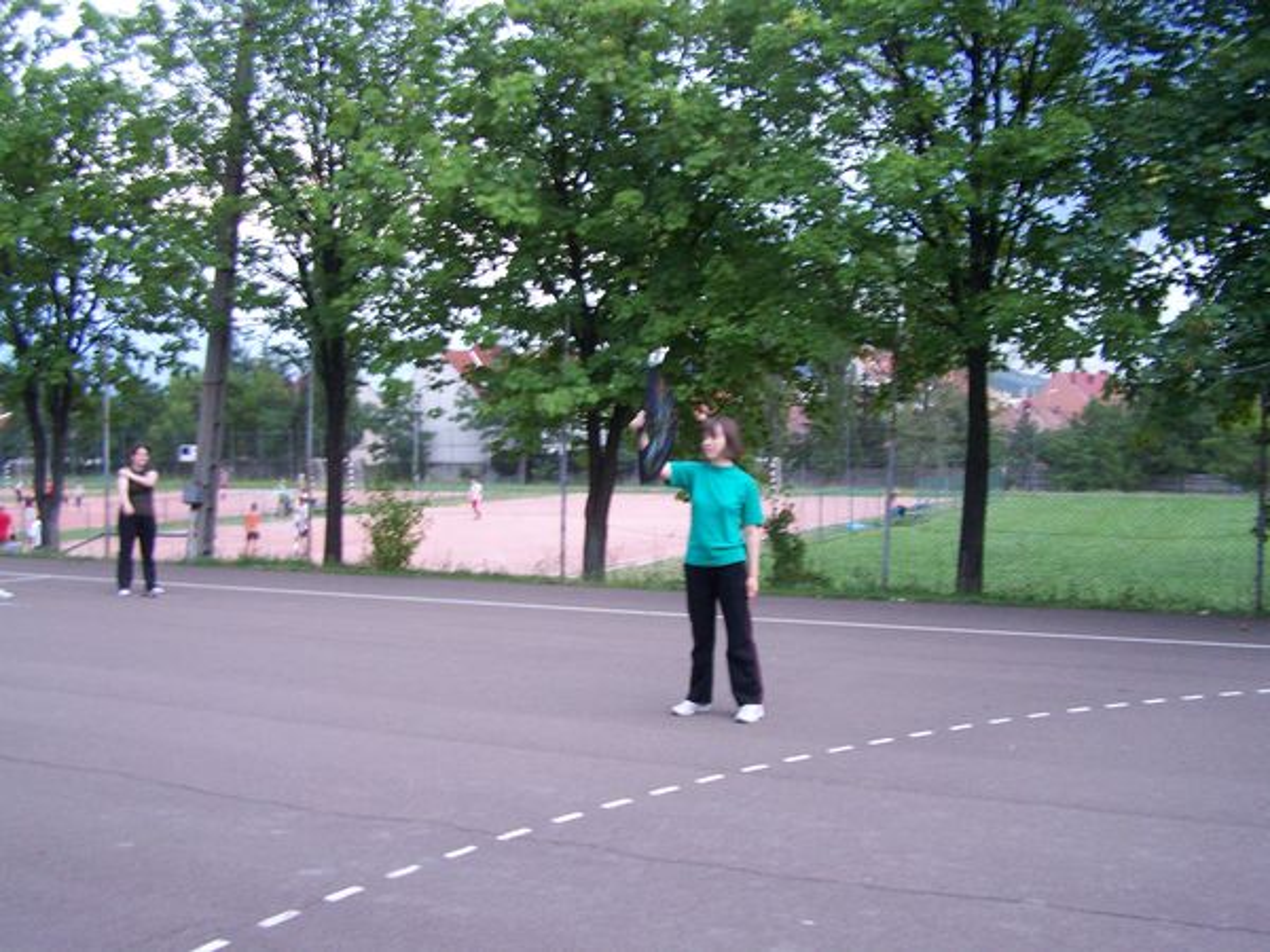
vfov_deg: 37.7
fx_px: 1394
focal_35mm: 38
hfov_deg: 49.0
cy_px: 476
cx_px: 635
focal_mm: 6.3
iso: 160
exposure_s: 1/8
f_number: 2.8
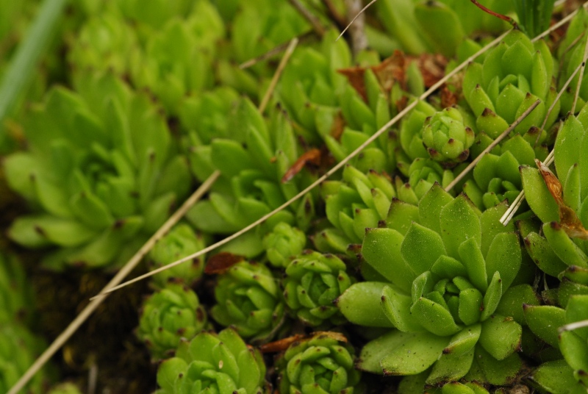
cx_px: 294
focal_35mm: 128
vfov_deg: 10.8
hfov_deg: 16.0
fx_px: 2086
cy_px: 197
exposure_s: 1/160
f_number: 8
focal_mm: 85
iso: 400
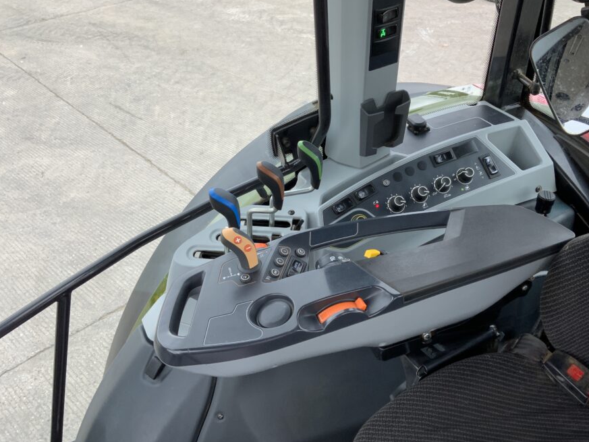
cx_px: 341
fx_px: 579
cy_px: 234
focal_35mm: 34
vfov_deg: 41.8
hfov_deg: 53.7
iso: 25
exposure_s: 1/122
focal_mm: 3
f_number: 1.8
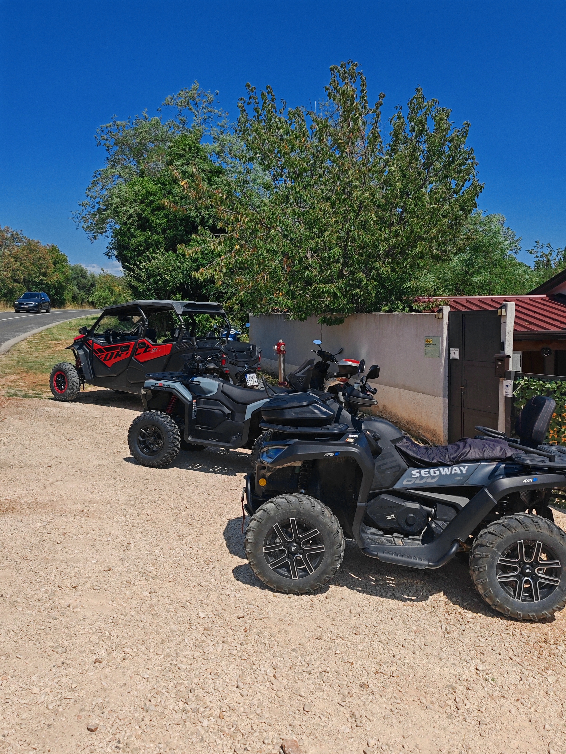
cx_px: 283
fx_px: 676
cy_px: 377
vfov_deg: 58.4
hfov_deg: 45.4
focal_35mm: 31
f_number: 1.6
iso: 50
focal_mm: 7.62
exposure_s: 1/4300
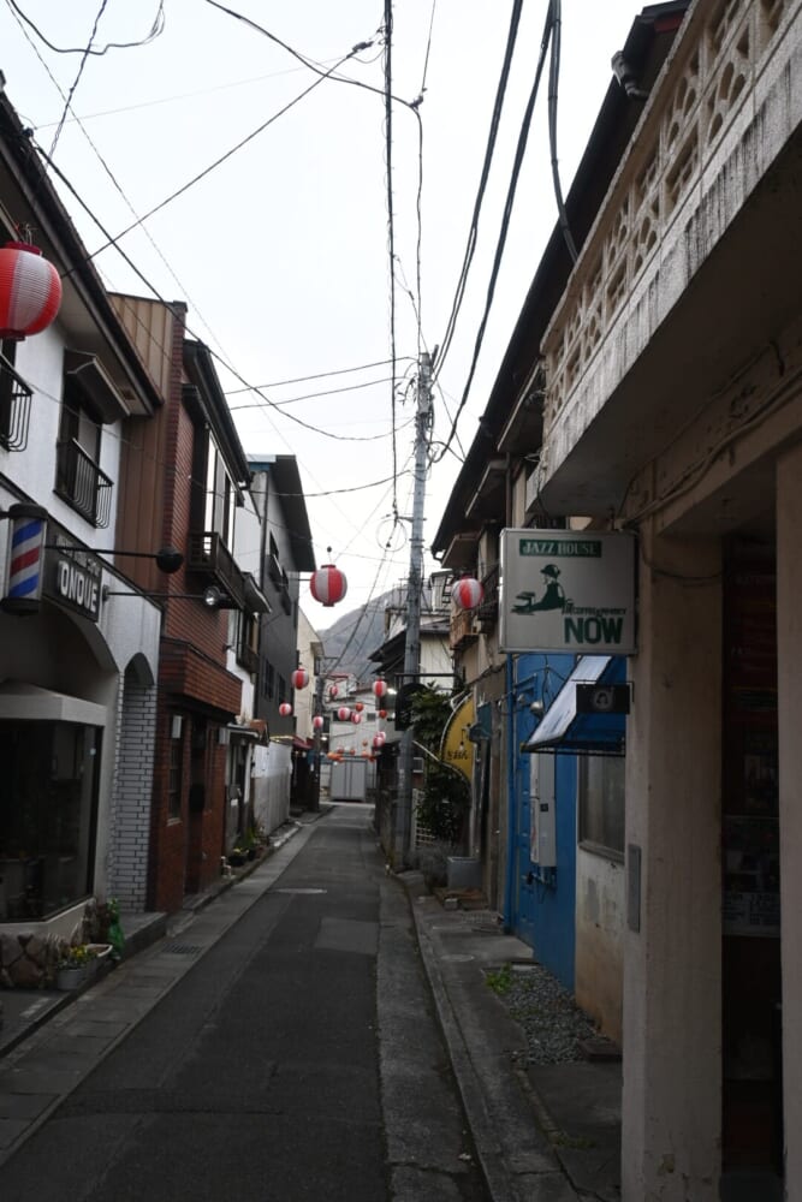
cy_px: 601
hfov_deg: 36.9
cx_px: 401
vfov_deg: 53.1
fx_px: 1202
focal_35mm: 36
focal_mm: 24
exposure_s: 1/80
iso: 320
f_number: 4.5
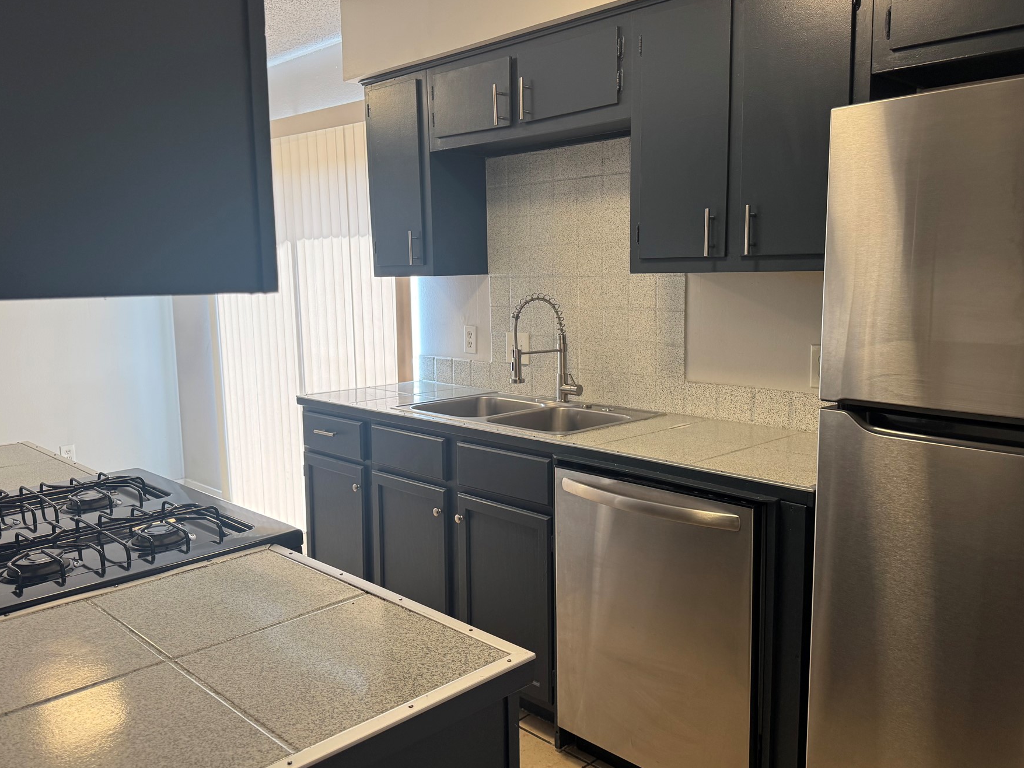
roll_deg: +1.3
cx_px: 497
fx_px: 828
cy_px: 366
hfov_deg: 63.4
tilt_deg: -6.9
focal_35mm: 28
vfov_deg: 49.7
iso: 125
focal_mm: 6.76
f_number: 1.78
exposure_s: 1/120
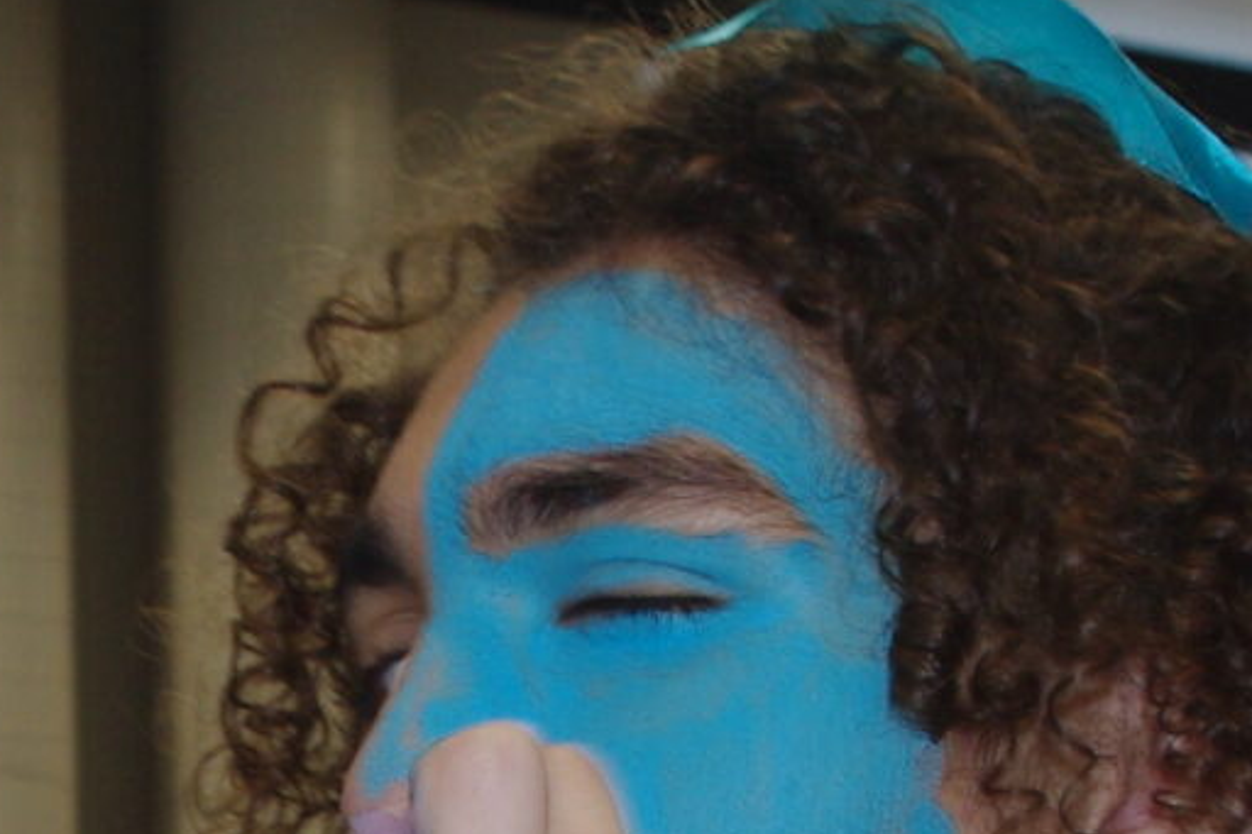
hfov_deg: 13.1
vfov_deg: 8.6
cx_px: -37
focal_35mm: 155
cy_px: 1351
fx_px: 5389
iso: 400
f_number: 5.6
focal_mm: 21.25
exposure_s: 1/20
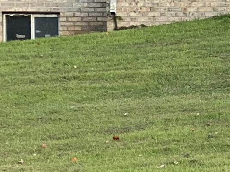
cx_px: 524
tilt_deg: -2.1
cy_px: 127
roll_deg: -0.1
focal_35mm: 294
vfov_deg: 5.1
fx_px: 1953
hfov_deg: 6.5
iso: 32
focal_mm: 6
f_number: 2
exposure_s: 1/122
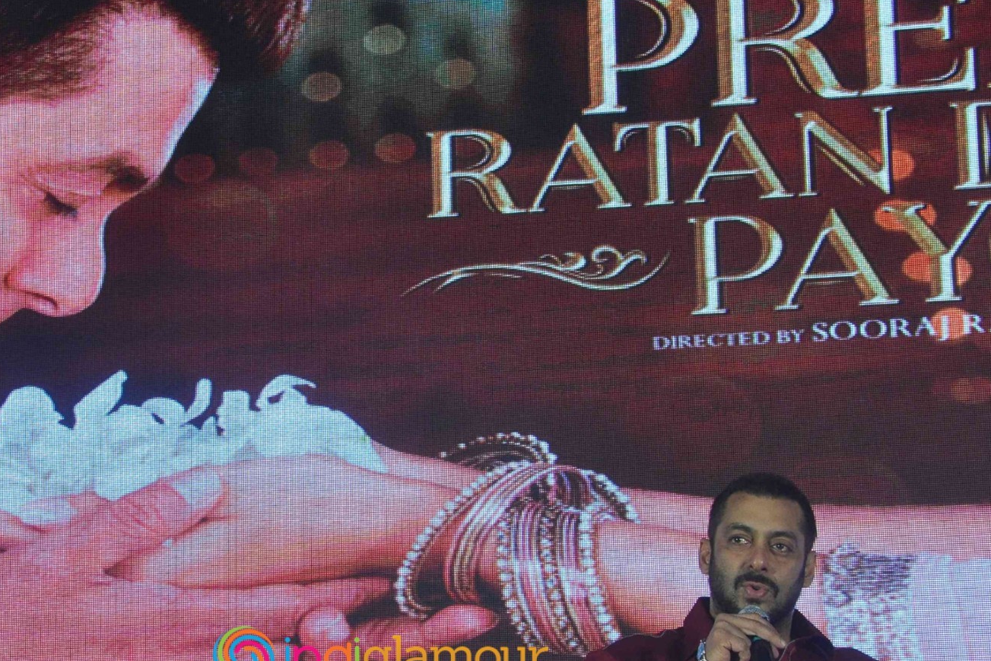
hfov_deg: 17.5
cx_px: 380
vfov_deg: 11.7
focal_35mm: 117
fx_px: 3217
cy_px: 431
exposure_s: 1/125
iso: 800
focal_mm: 45
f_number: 9
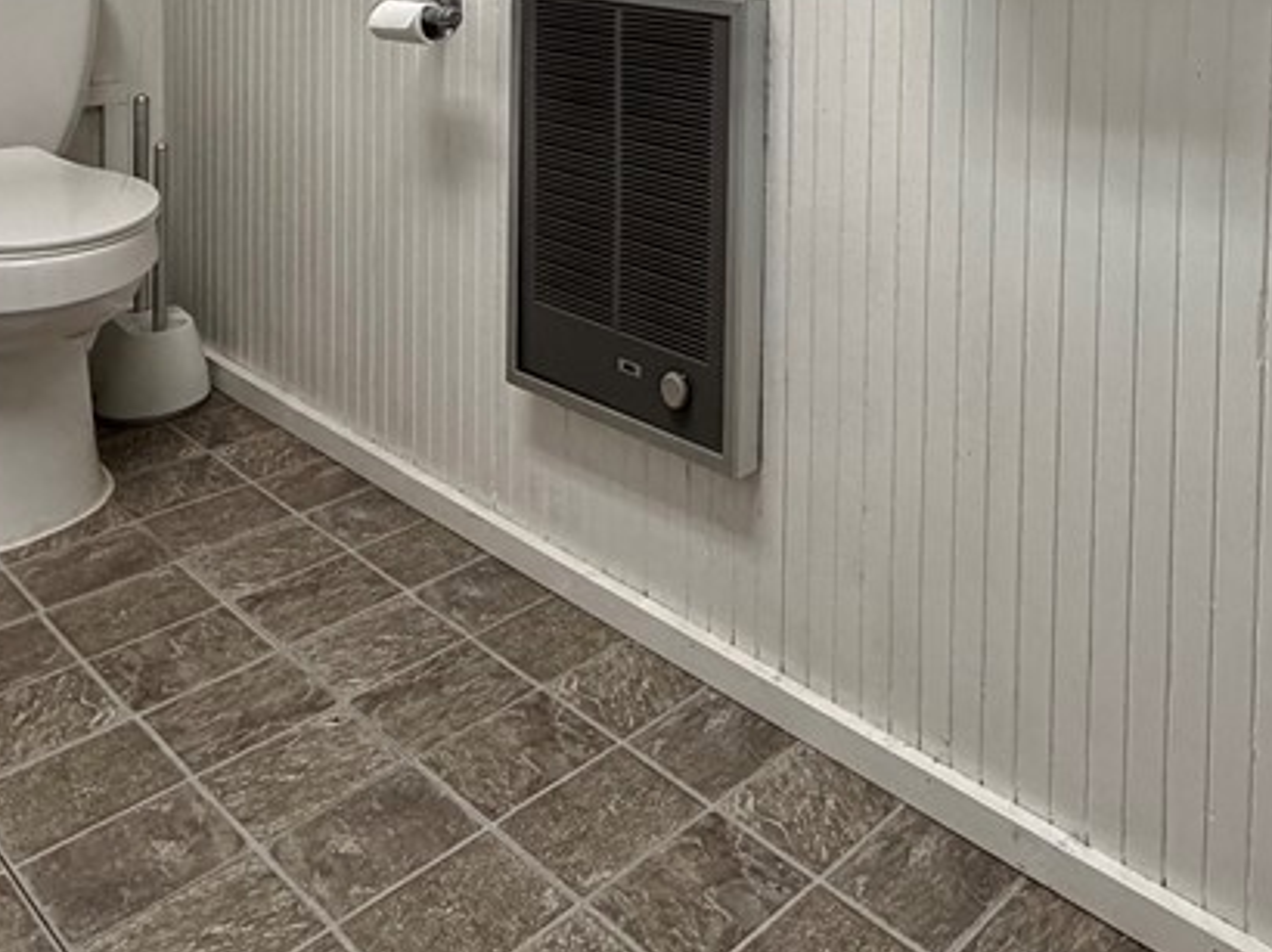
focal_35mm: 35
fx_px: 1285
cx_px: 1046
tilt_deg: -2.7
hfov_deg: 49.1
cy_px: -90
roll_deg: -2.1
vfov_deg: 35.0
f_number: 2.2
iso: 200
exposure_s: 1/120
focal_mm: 2.22
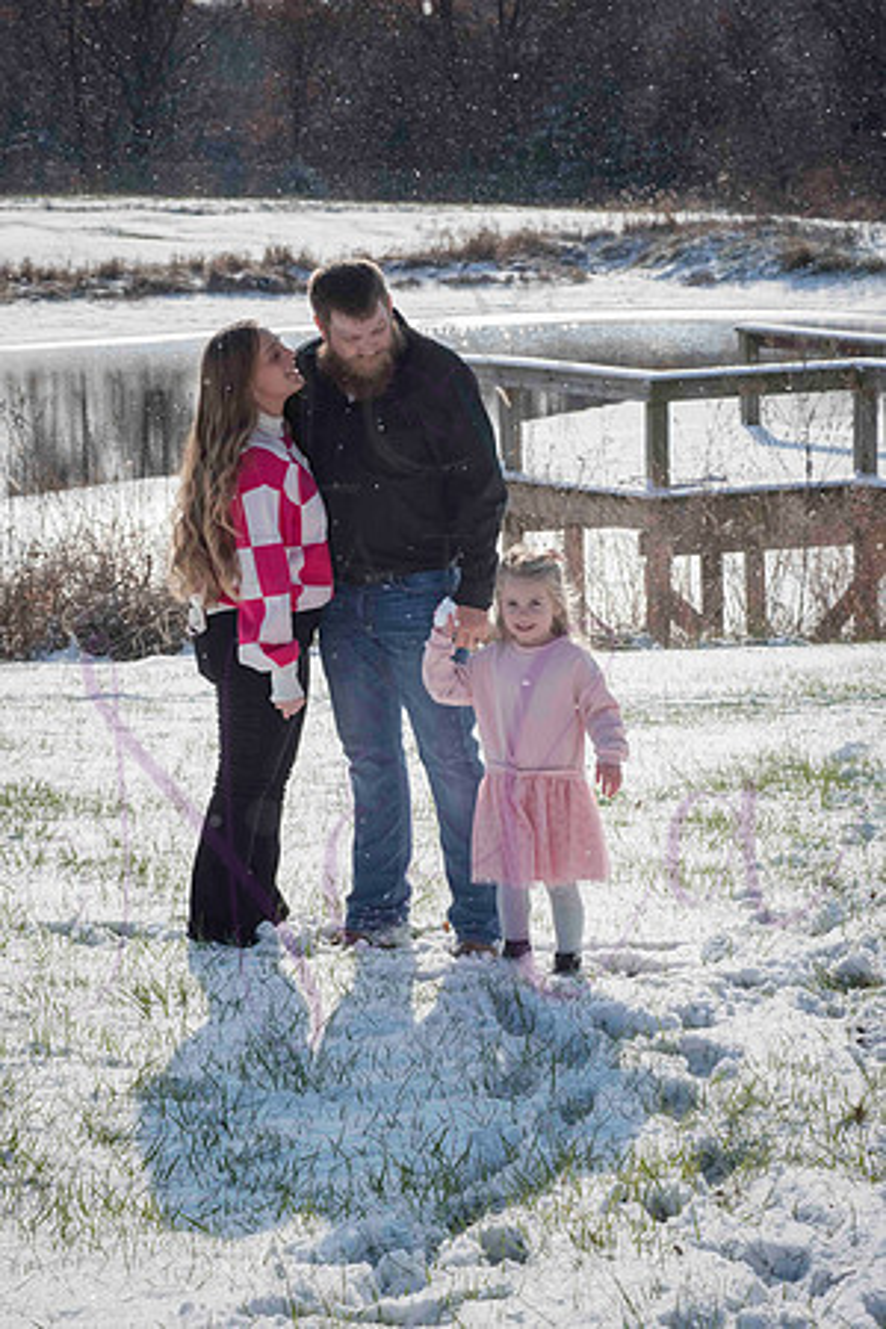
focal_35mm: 105
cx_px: 443
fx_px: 3876
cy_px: 664
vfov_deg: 19.5
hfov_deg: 13.0
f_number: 14
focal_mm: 105
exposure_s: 1/1000
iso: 640
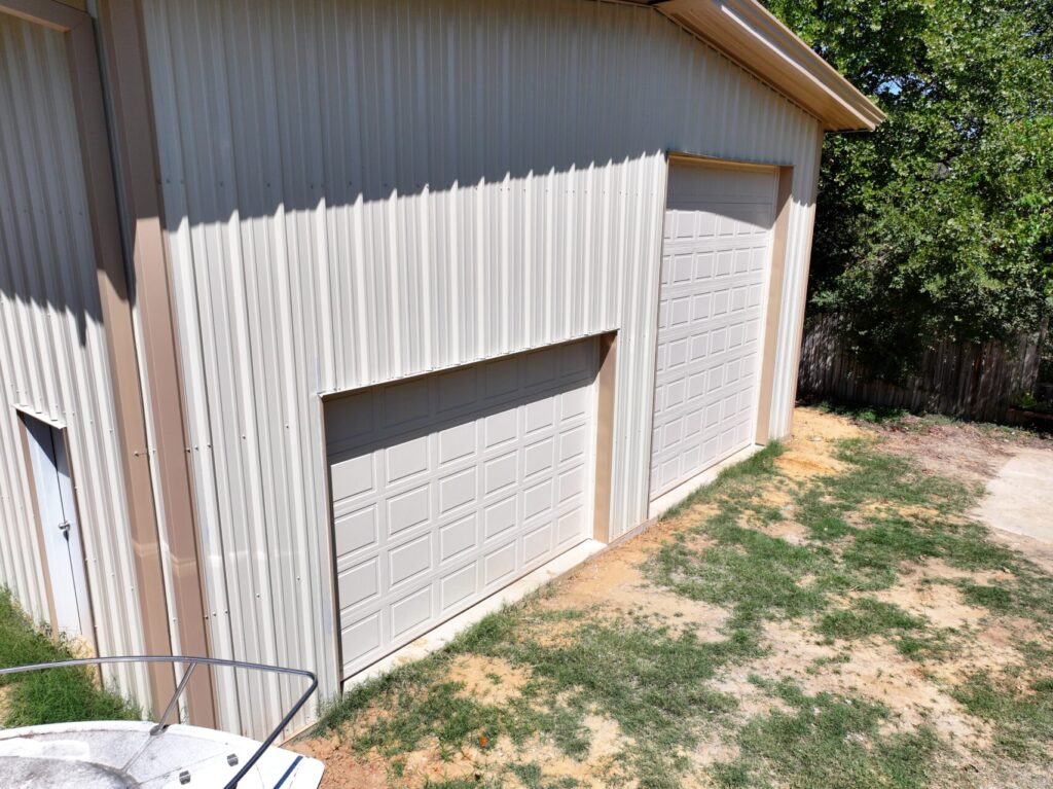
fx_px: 730
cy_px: 394
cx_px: 526
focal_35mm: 24
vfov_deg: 56.8
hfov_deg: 71.6
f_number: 2.8
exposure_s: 1/2000
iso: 100
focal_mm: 12.29
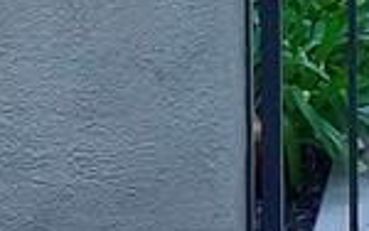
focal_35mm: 210
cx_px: 450
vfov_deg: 6.0
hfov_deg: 9.8
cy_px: -327
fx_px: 2113
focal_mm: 3
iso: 16
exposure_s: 1/524
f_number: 1.8
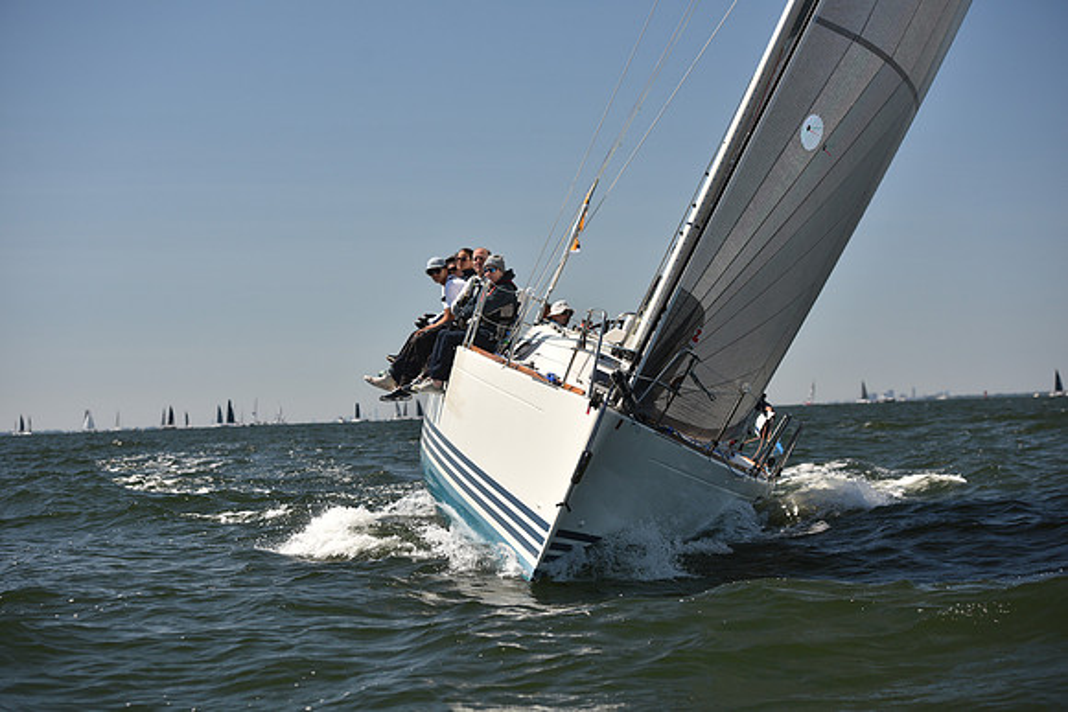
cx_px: 534
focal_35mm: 82
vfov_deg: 16.7
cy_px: 356
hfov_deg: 24.8
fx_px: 2433
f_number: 4
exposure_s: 1/1250
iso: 250
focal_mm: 82
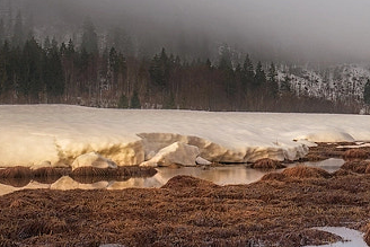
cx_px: 588
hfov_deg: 12.8
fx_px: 1553
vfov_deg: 9.1
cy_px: 113
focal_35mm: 151
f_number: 16
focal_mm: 31
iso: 100
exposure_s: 10
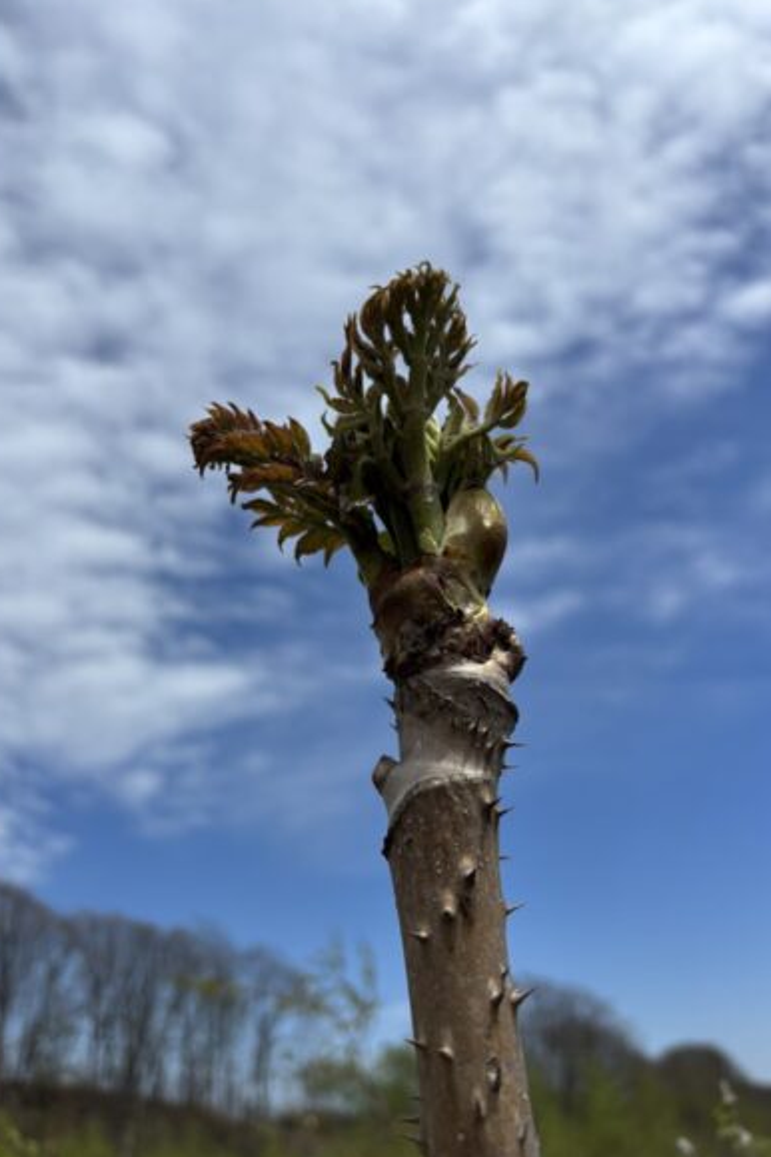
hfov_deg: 46.4
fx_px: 899
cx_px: 358
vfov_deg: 65.5
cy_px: 581
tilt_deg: +32.4
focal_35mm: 28
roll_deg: +4.0
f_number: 1.6
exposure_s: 1/5952
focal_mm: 5.96
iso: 50
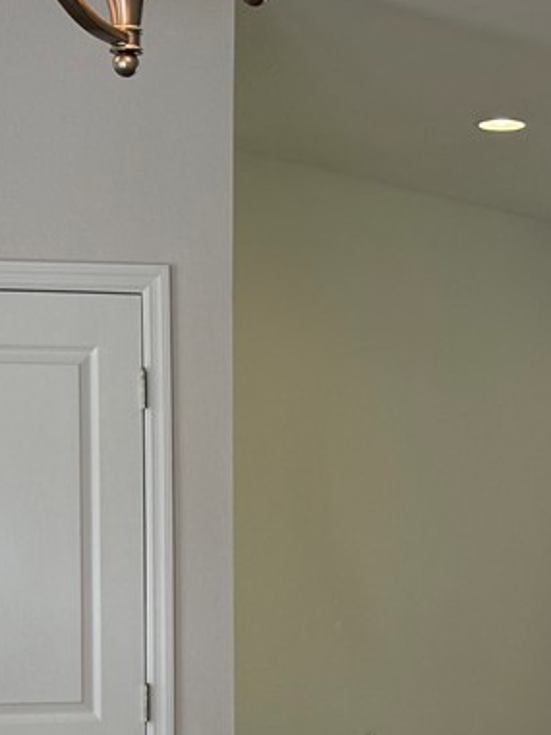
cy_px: 590
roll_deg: +0.0
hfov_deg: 14.6
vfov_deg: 19.3
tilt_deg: -2.0
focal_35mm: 101
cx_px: 406
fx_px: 2144
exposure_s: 1/262
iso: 100
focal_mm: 6.76
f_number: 1.78
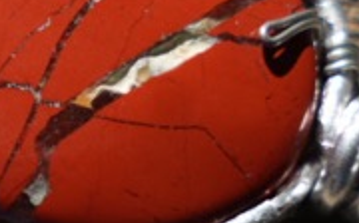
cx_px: -102
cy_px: 245
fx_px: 3942
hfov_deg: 5.2
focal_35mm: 403
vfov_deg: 3.2
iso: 100
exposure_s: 1/640
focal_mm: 59.2
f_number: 4.5
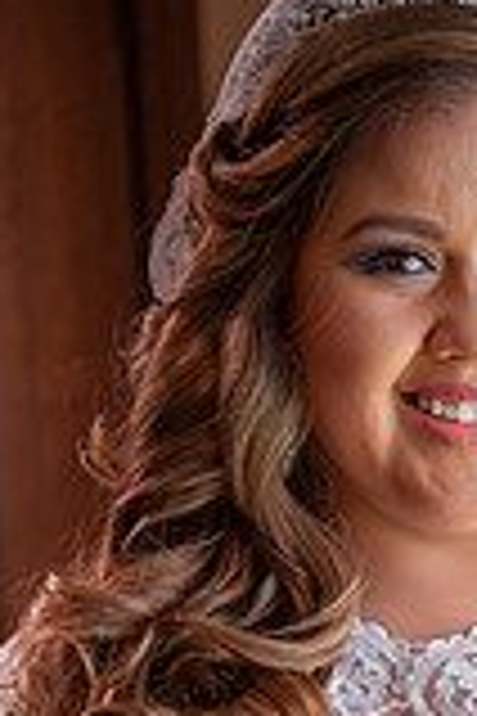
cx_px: 551
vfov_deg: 11.8
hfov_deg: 8.0
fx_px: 3378
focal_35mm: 170
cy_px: 892
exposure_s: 1/60
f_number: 3.2
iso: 400
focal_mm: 60
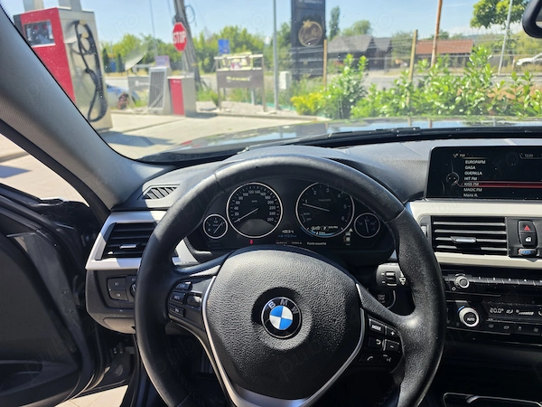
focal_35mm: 23
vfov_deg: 58.9
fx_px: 360
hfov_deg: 73.9
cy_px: 204
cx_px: 271
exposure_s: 1/2443
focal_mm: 6.5
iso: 64
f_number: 1.4
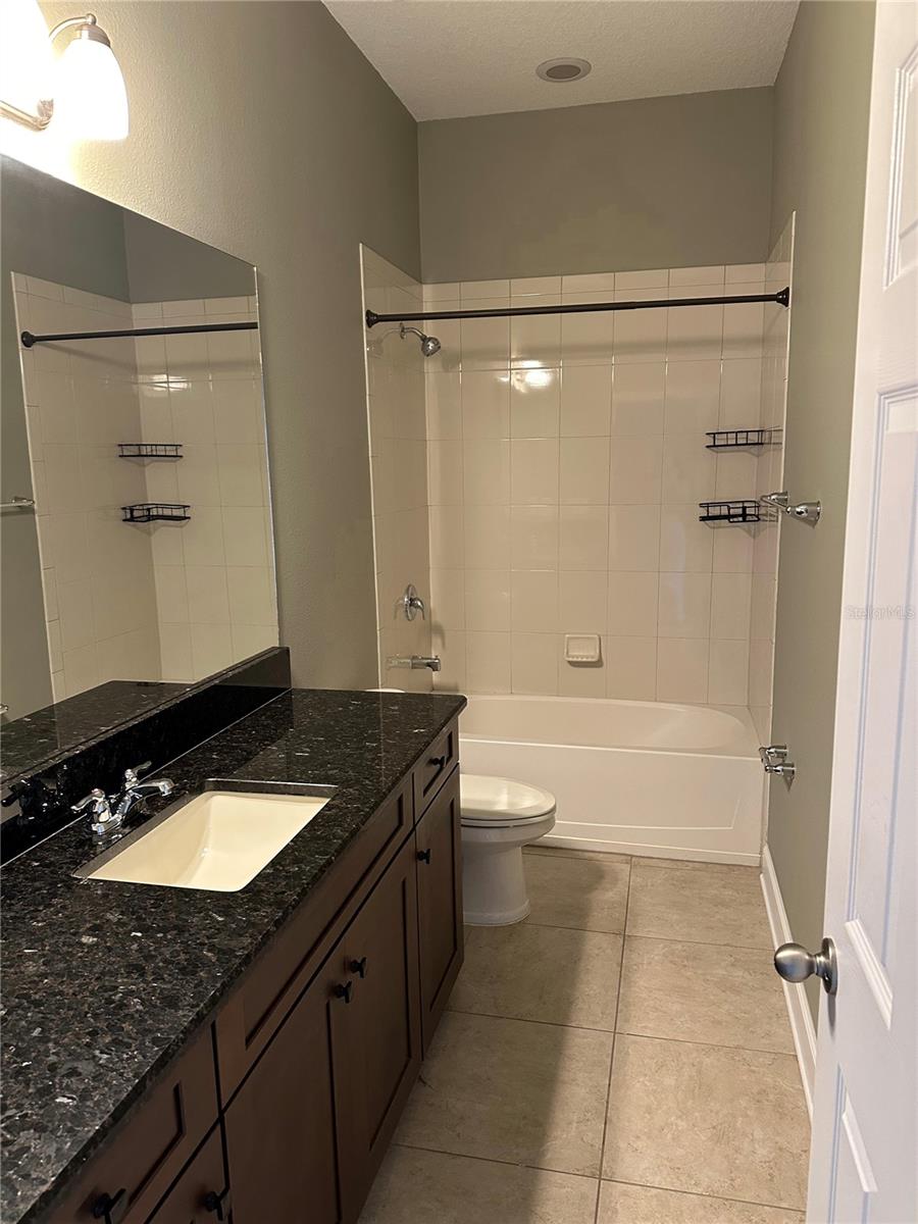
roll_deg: +0.6
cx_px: 459
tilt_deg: -9.8
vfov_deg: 71.6
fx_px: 849
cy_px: 612
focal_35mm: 24
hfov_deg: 56.8
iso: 400
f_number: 1.78
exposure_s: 1/60
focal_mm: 6.86
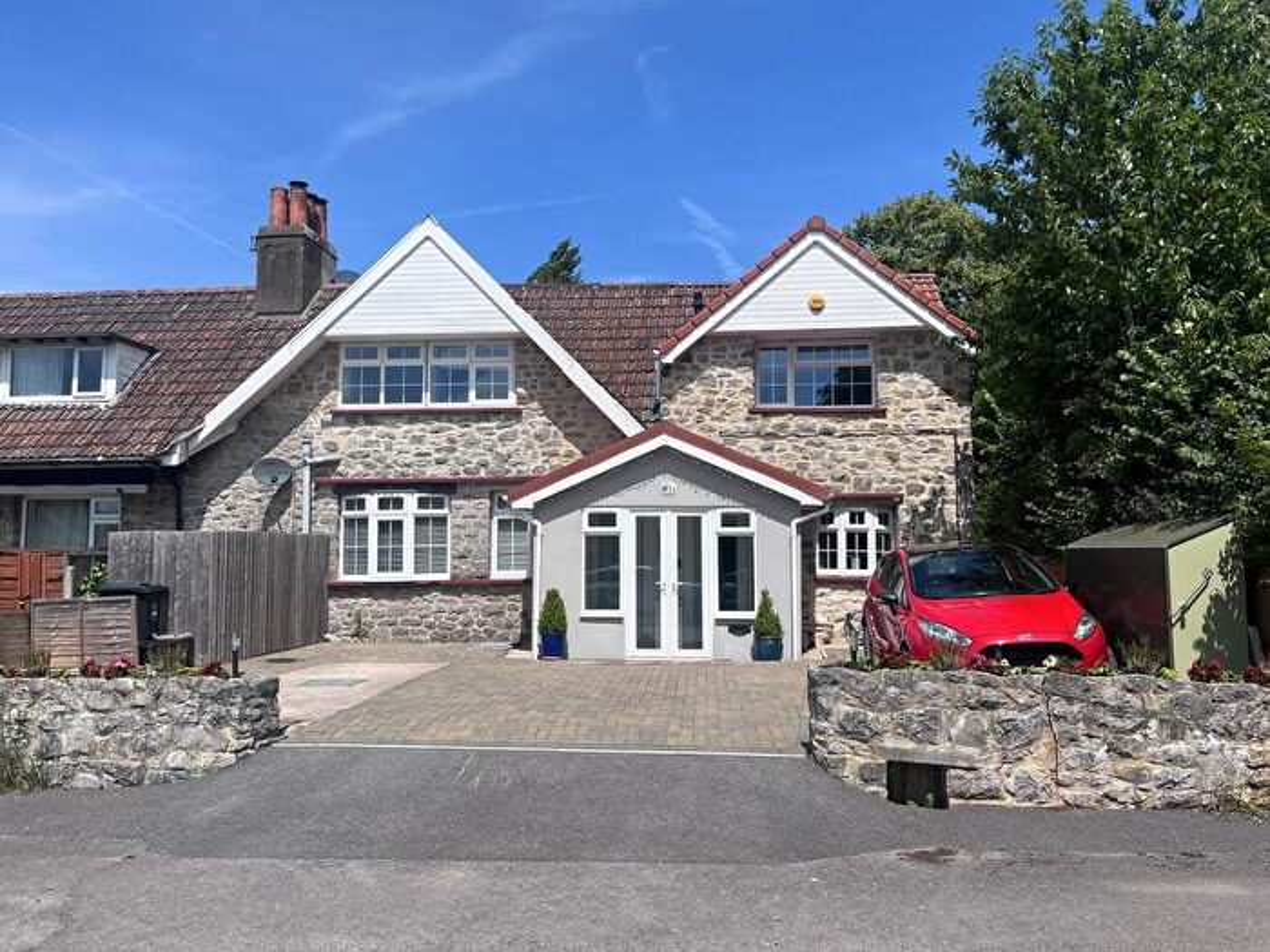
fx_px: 954
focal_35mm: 26
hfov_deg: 67.3
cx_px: 635
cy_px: 476
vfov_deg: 53.1
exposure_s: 1/5076
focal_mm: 5.1
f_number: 1.6
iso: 50
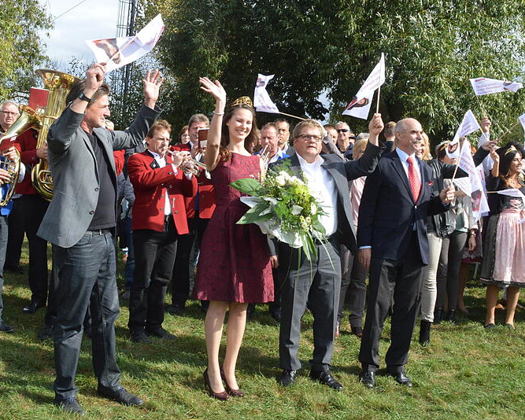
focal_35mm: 41
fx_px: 637
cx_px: 227
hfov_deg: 44.7
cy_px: 152
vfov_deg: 36.2
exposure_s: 1/500
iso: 800
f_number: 11
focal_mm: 18
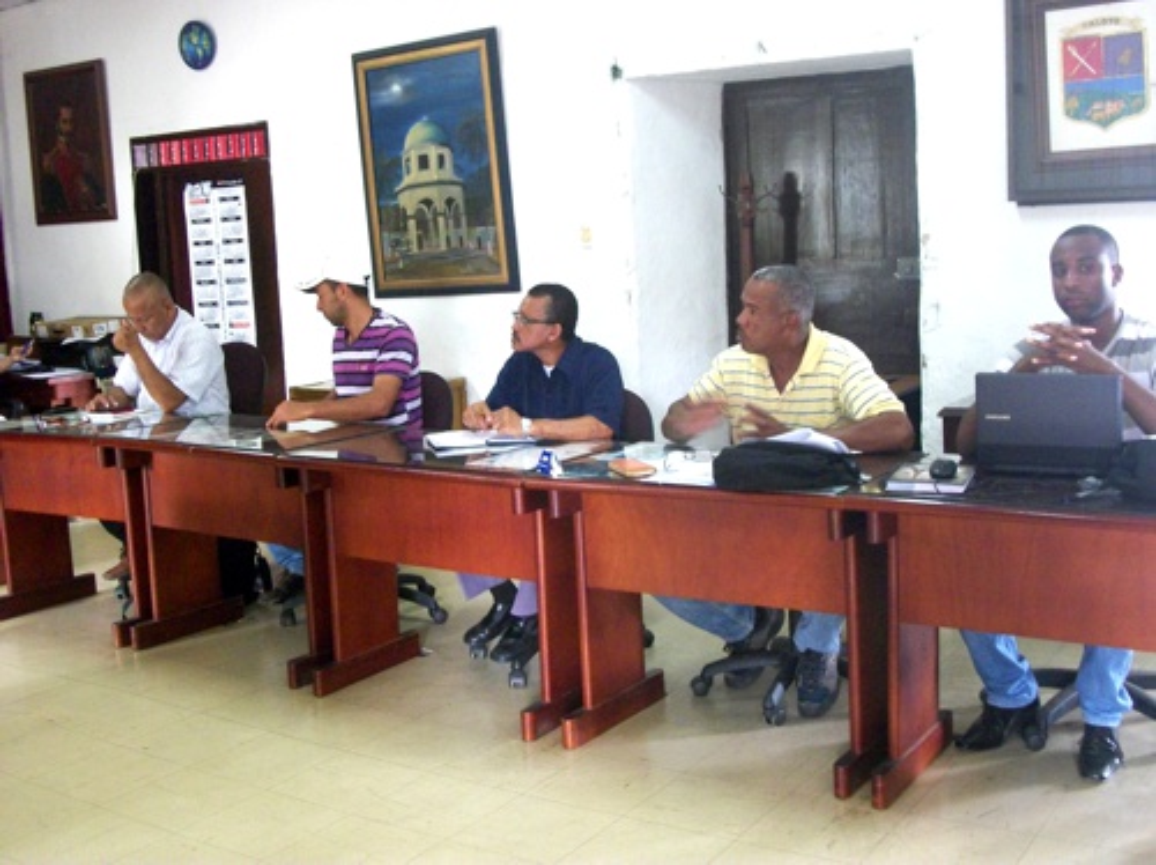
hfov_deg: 46.8
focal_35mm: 40
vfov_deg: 35.9
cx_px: 578
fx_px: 1335
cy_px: 432
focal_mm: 7.1
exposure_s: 1/20
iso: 400
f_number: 3.2
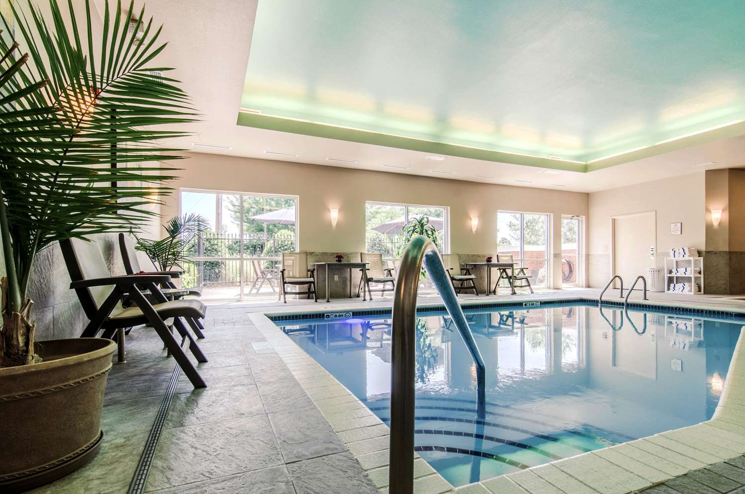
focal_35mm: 16
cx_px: 372
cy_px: 247
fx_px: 341
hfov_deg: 95.1
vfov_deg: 71.8
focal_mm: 11
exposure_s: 1/160
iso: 320
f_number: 9
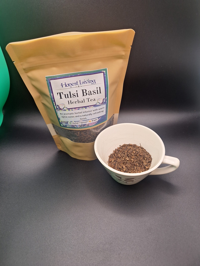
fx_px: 177
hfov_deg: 58.9
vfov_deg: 73.9
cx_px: 100
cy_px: 133
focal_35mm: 23
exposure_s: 1/40
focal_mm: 5.54
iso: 64
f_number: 1.8
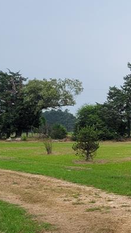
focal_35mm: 73
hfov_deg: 16.1
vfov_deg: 28.9
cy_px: 119
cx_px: 141
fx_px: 450
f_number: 1.8
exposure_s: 1/1854
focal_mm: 5.4
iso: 40
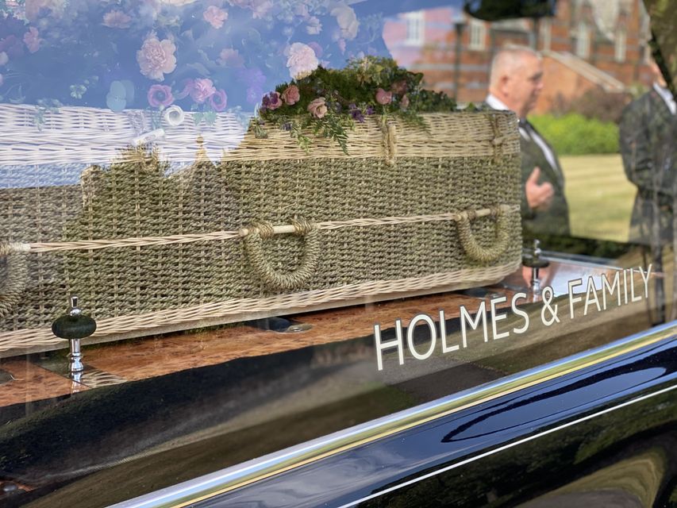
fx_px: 1017
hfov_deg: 36.8
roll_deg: -1.2
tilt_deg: -8.5
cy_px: 254
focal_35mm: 52
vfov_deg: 28.0
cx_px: 338
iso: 20
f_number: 2
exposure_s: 1/284
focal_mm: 6
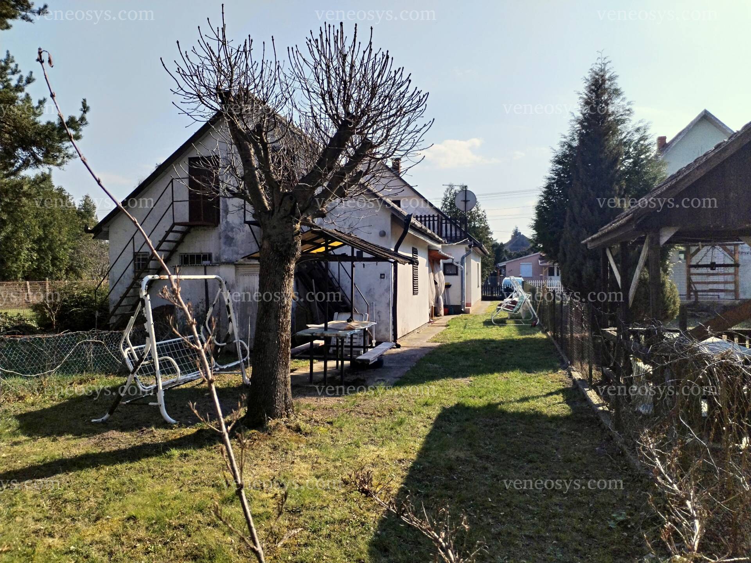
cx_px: 376
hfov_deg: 61.7
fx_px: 629
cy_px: 282
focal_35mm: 29
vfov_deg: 48.2
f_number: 1.8
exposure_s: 1/2419
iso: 100
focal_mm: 4.75
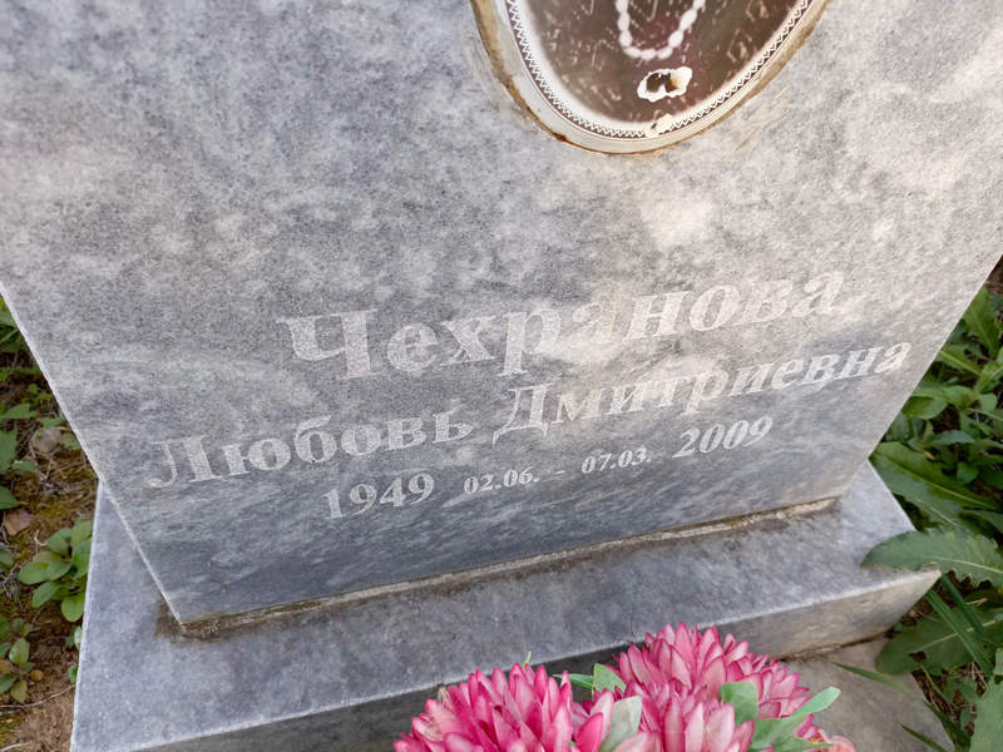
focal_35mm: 25
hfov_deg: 69.4
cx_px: 502
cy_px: 376
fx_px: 724
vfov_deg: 54.9
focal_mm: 4.76
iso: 194
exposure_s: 1/100
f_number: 1.69
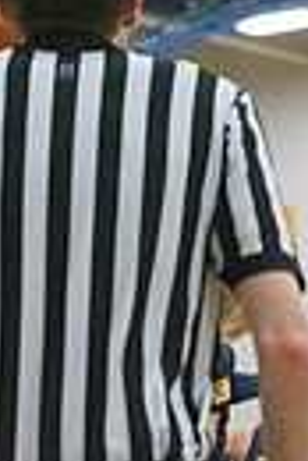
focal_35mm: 242
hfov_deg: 5.7
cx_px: 223
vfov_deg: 8.3
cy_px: 663
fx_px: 3097
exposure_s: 1/1600
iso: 10000
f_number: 4.5
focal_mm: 70
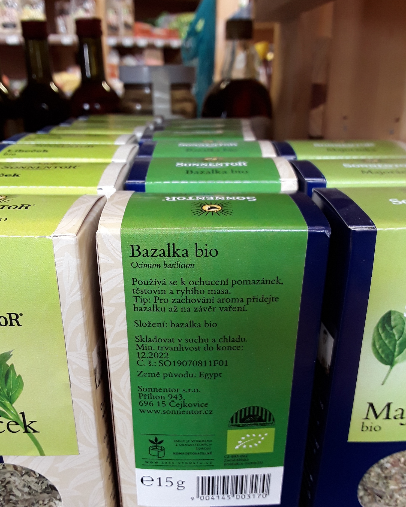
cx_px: 199
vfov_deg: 60.4
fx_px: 436
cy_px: 263
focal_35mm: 29
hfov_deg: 50.0
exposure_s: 1/30
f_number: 1.9
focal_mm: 2.91
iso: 80
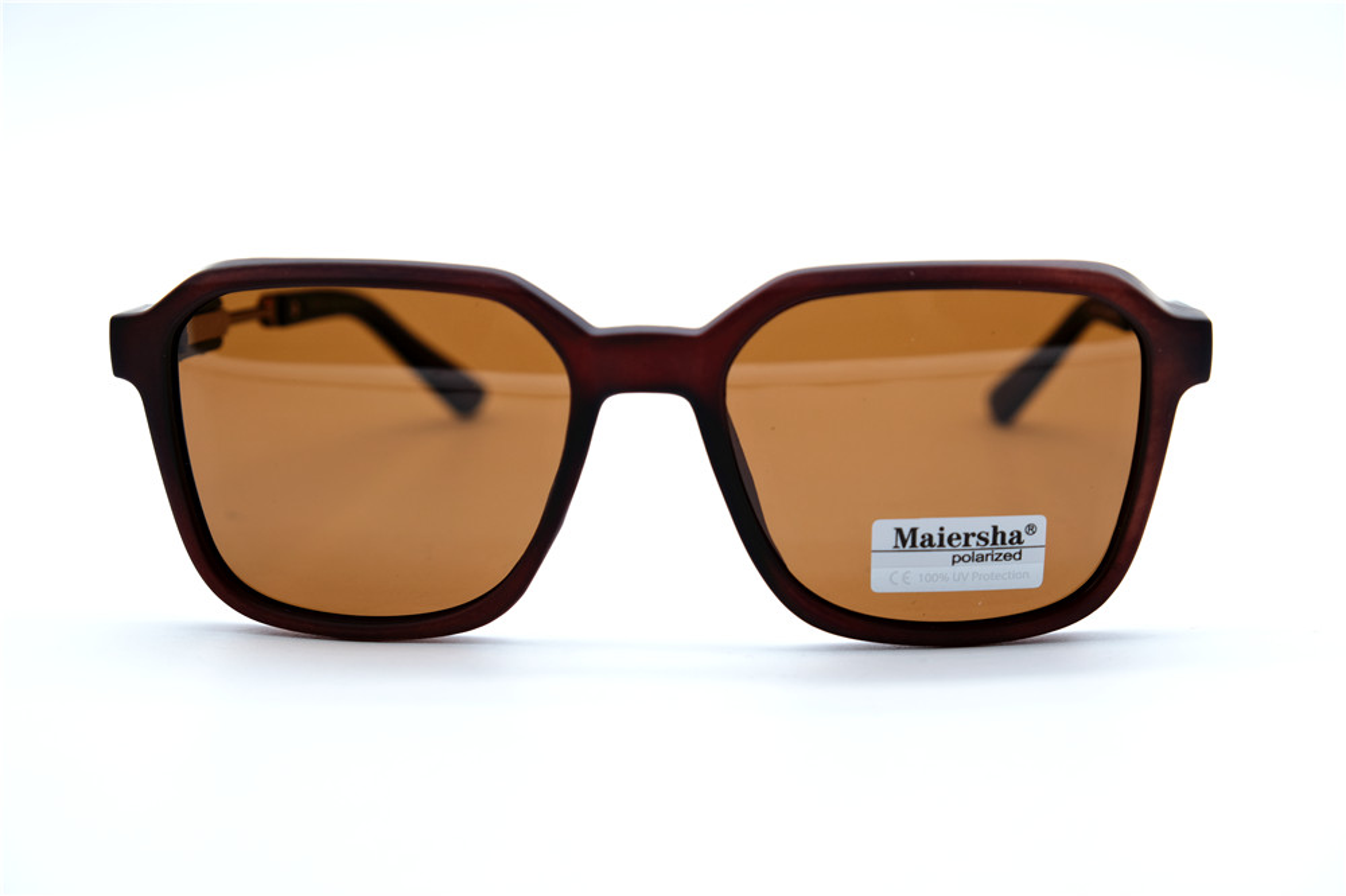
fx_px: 2205
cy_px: 448
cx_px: 673
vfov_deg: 23.0
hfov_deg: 33.9
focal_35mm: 59
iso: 160
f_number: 5
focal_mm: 39
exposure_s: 1/125
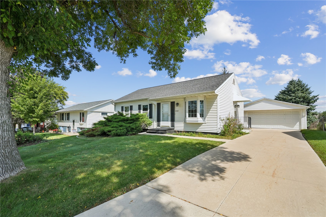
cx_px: 163
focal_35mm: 16
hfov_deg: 96.7
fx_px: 145
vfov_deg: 73.7
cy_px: 108
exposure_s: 1/1250
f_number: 8
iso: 400
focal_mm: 16
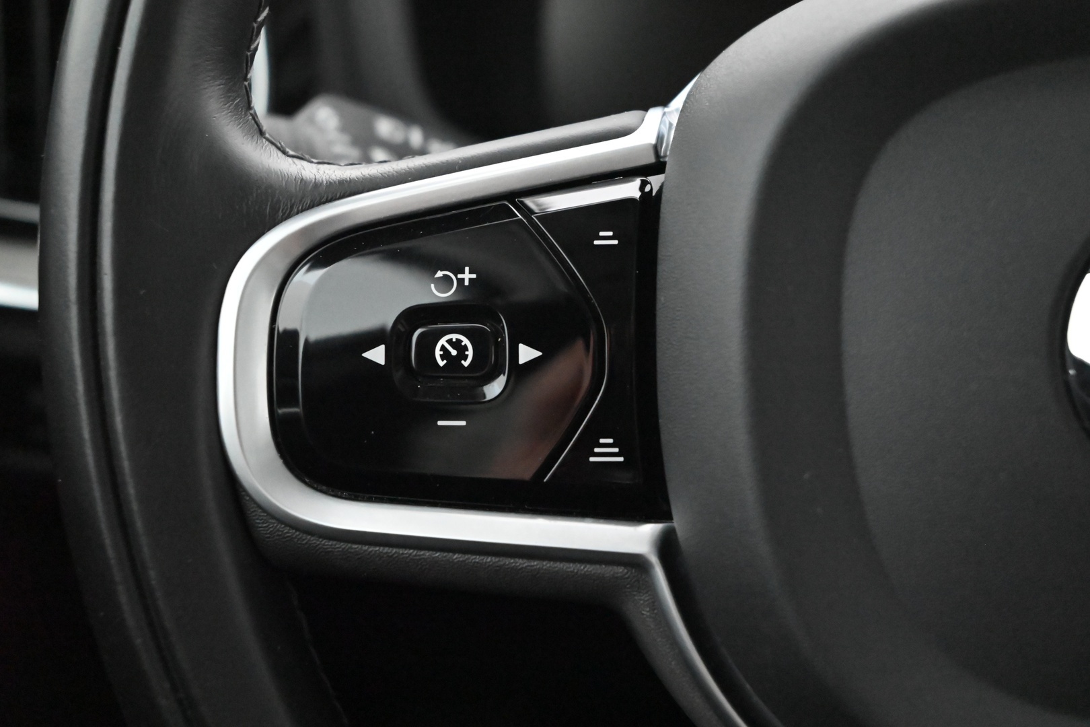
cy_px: 364
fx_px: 1514
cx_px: 545
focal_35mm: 50
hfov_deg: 39.6
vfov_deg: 27.0
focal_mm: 50
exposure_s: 1/60
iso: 16000
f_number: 6.3
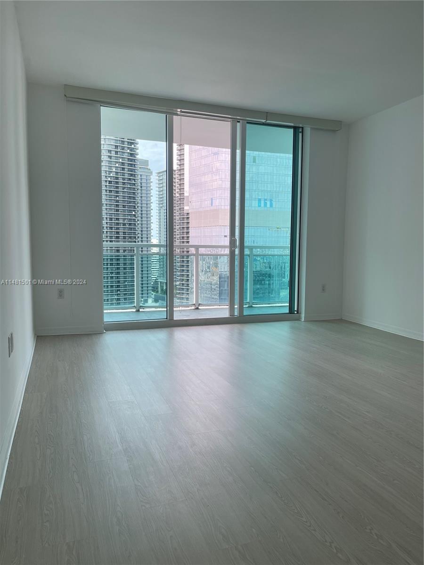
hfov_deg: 54.9
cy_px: 282
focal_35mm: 25
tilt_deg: -4.4
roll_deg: -1.0
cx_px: 212
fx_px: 408
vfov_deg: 69.4
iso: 32
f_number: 1.6
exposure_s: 1/530
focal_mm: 5.1
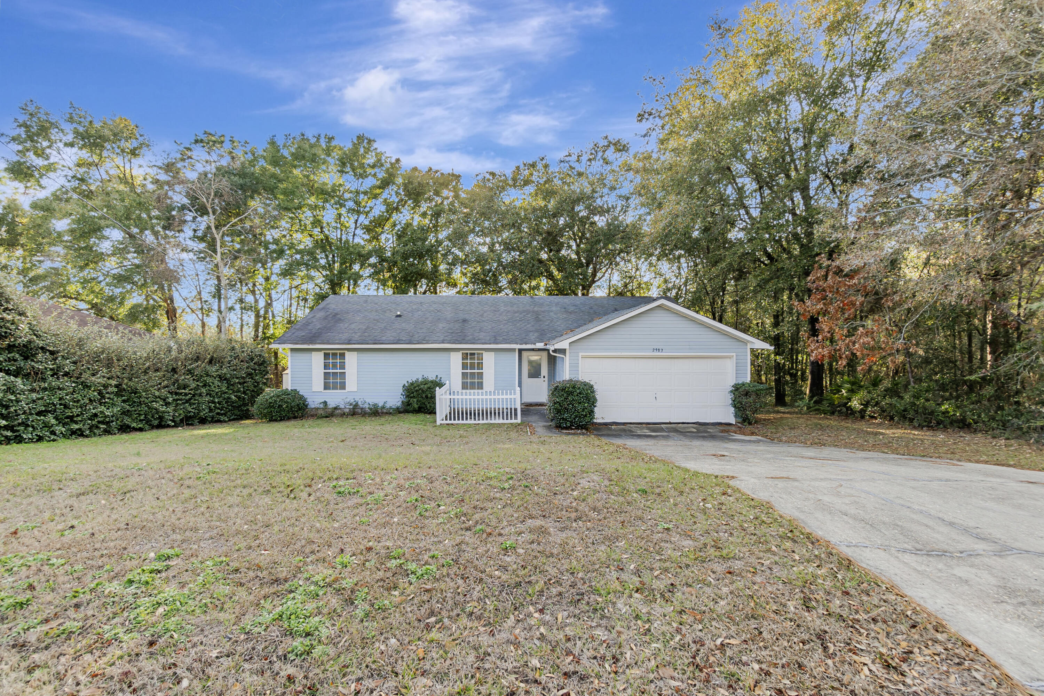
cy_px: 348
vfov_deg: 77.3
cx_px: 522
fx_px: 435
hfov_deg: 100.4
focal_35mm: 15
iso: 100
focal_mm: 10
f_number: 8
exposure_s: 1/40
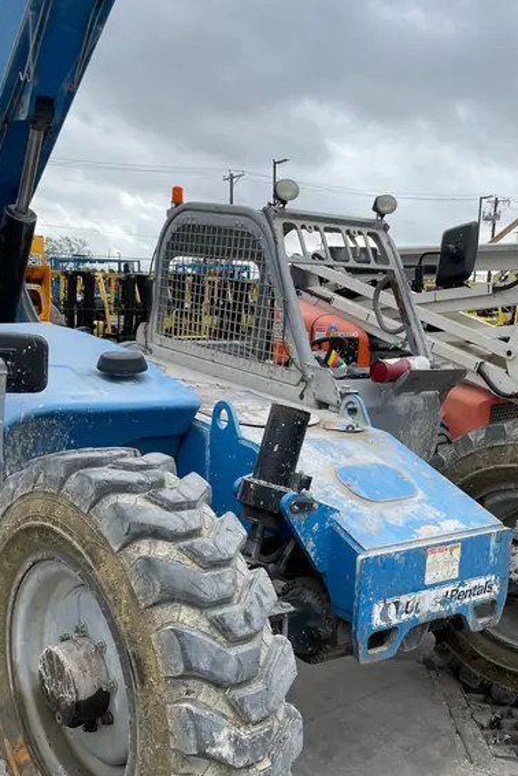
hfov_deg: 37.7
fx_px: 754
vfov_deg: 54.1
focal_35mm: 35
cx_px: 193
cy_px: 457
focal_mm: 4.2
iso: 32
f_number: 1.6
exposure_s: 1/1289
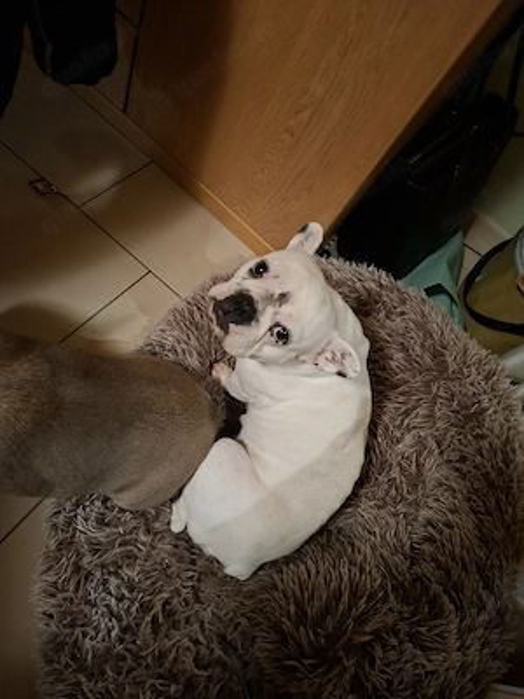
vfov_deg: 73.9
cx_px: 262
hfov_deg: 58.9
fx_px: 464
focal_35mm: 23
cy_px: 350
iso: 800
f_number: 1.8
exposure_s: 1/25
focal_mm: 5.54
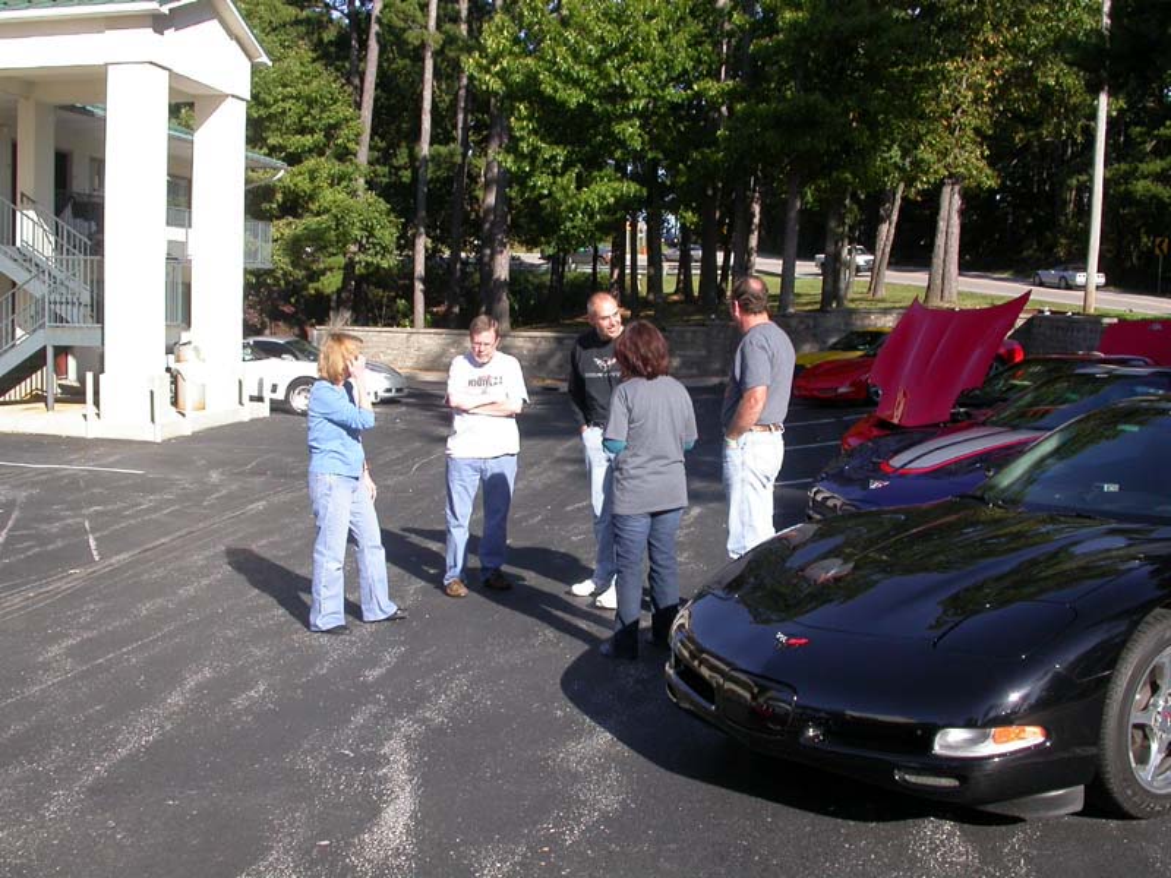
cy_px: 439
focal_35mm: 38
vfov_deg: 37.7
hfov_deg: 49.0
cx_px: 586
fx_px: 1285
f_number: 6
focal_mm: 7.85
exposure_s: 1/250
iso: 100
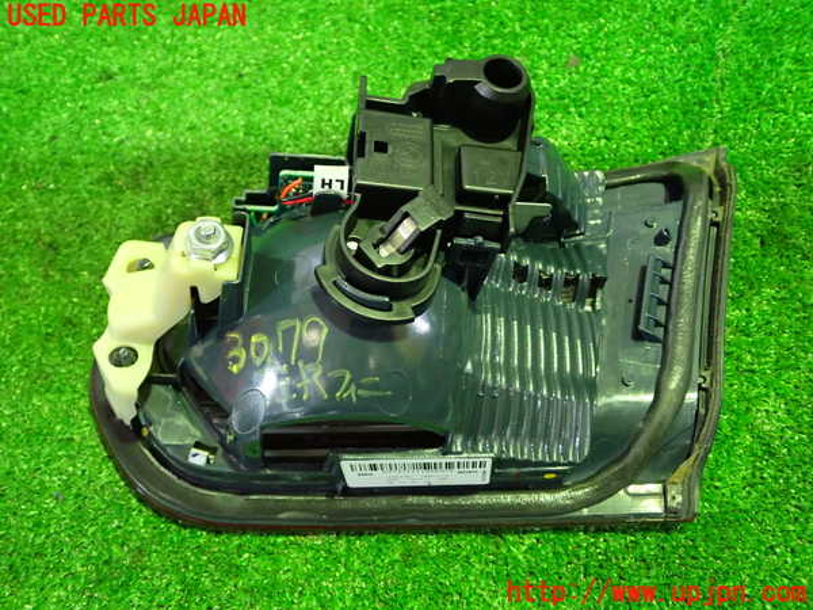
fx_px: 752
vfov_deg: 44.2
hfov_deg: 56.8
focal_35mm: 32
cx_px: 406
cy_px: 305
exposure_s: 1/25
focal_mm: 5.79
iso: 800
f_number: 2.4
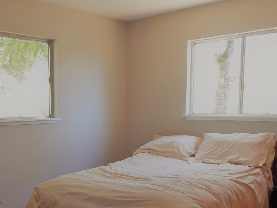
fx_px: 312
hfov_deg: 47.7
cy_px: 156
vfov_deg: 35.9
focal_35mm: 39
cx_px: 114
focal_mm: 4
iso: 125
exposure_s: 1/40
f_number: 3
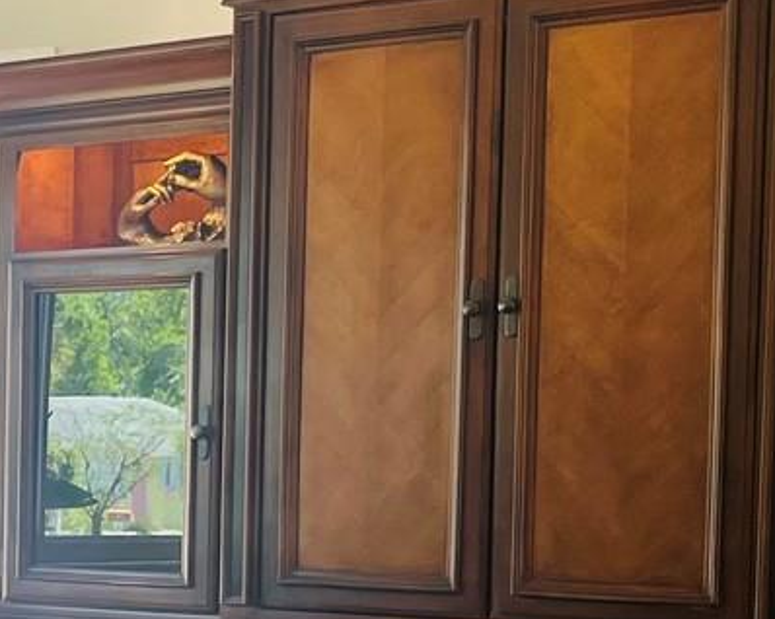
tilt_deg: -3.5
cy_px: 561
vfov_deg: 14.9
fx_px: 2338
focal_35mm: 102
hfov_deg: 18.1
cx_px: -82
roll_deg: +0.1
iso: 32
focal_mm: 5.1
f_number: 1.6
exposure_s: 1/120
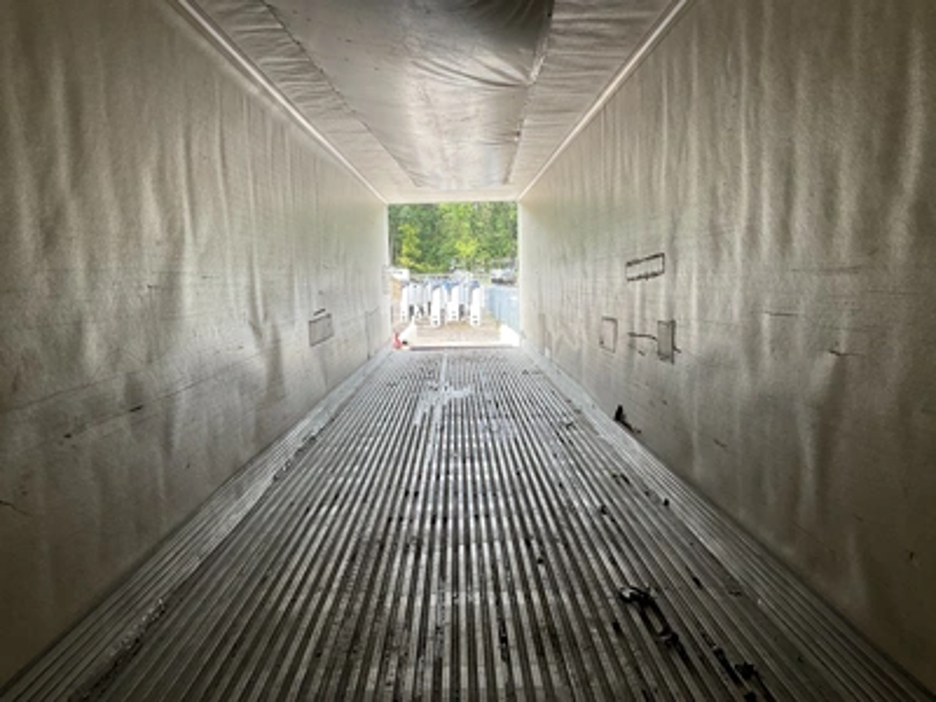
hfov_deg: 61.7
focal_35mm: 29
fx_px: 784
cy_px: 351
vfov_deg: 48.2
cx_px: 468
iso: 32
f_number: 1.8
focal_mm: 3
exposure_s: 1/122
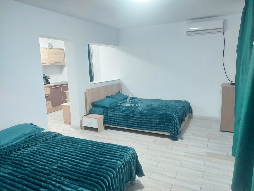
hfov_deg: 71.6
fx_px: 176
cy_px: 96
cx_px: 127
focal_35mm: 24
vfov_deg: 56.8
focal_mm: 5.23
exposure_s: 1/25
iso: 500
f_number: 1.8
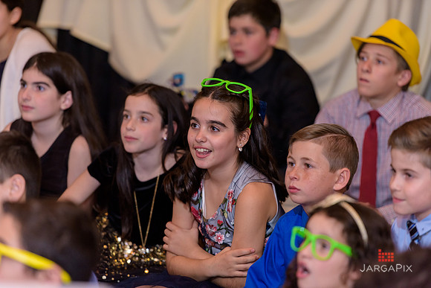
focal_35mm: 190
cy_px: 144
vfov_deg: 7.2
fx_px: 2275
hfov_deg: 10.8
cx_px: 216
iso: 1600
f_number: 3.2
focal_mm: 190
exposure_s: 1/125
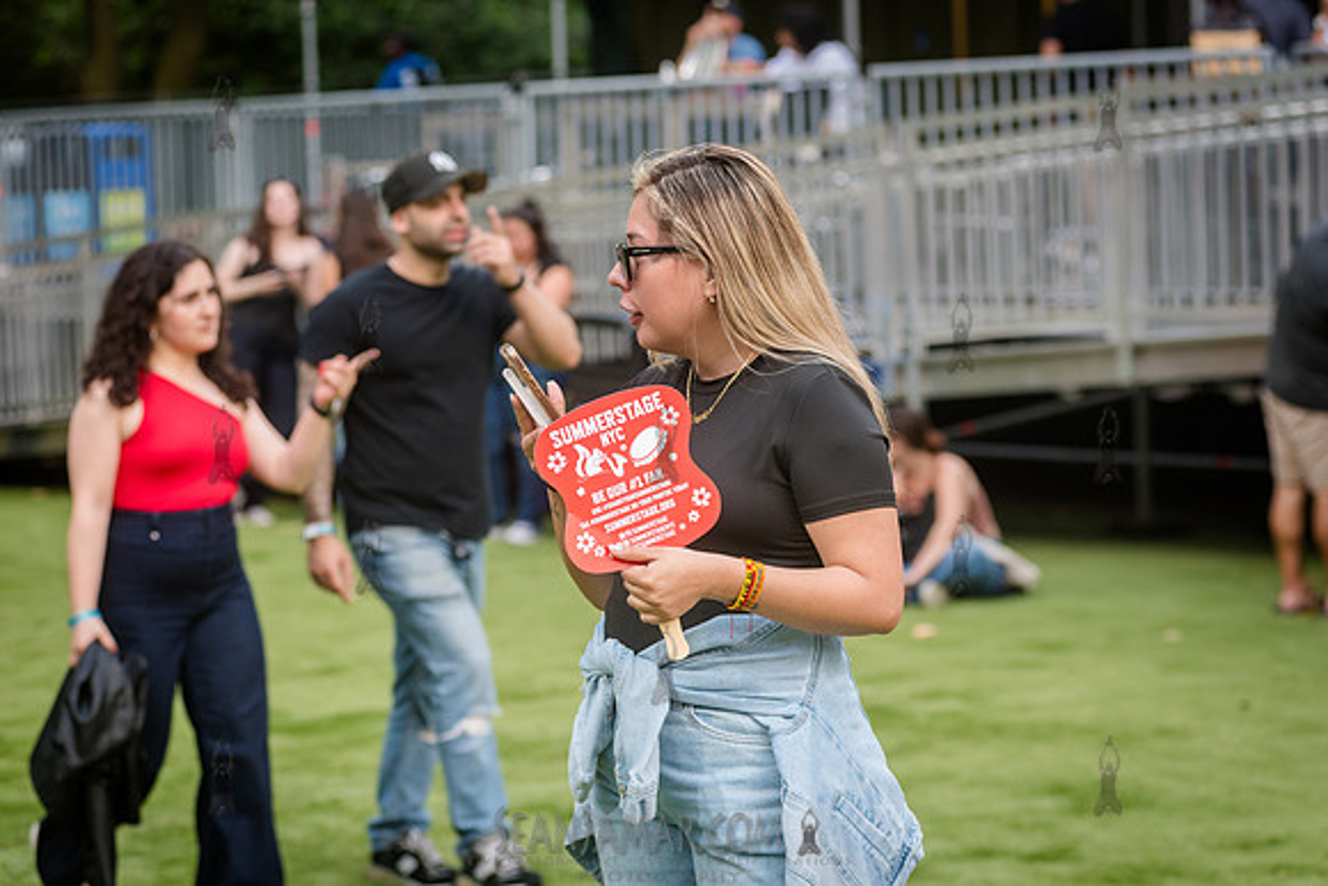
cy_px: 443
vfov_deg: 13.7
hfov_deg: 20.4
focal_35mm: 100
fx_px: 3690
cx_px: 664
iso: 1000
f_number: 4
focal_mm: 100
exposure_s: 1/320
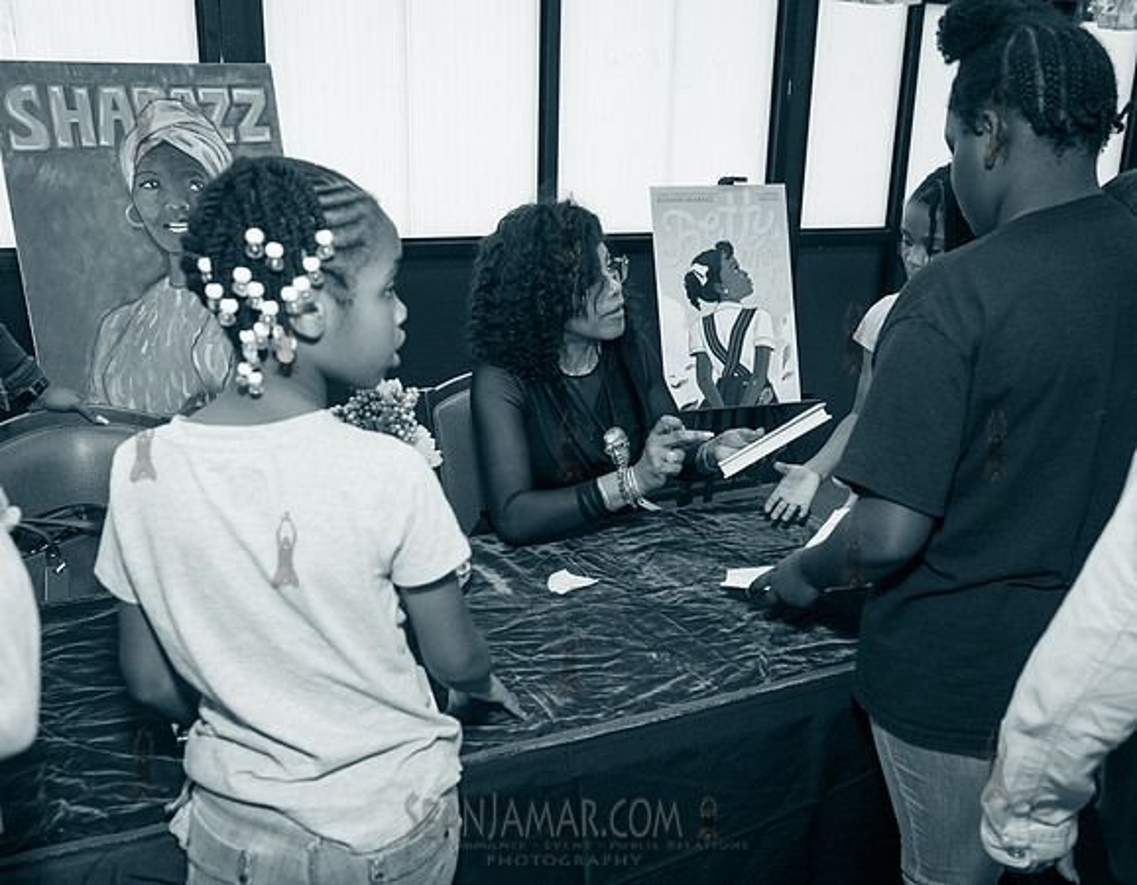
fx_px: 1129
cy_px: 484
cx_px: 579
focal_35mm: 34
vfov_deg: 42.8
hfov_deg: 53.4
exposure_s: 1/500
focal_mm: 28
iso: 2000
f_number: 4.5
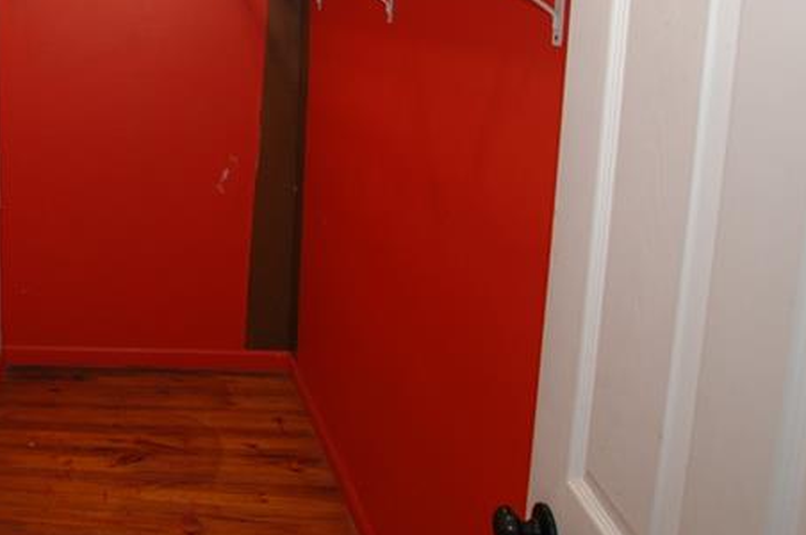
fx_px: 760
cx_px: 70
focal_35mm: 34
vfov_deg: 37.3
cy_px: 103
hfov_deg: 49.3
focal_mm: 10
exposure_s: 1/60
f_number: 4
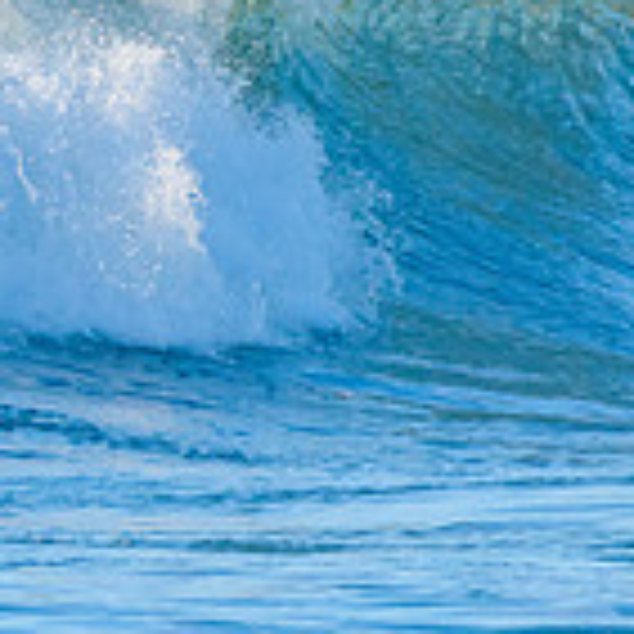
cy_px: 155
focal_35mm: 2132
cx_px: -567
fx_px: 44178
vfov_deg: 0.8
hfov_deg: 0.8
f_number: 5.6
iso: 500
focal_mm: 500
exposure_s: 1/2000
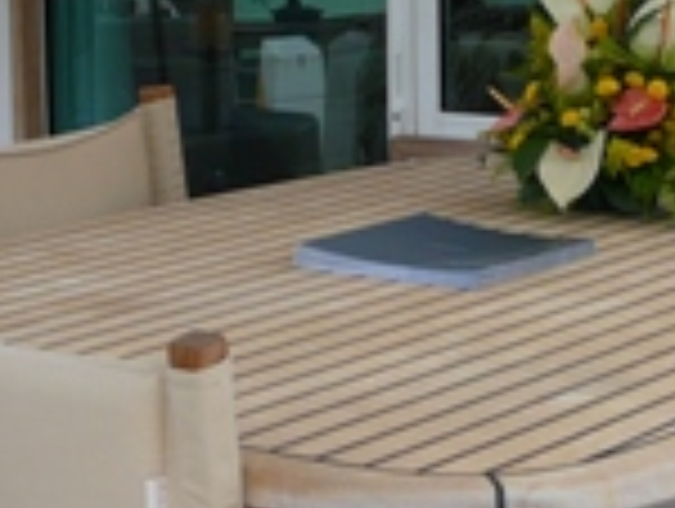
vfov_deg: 11.7
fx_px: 2461
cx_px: 472
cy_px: 83
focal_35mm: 126
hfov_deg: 15.6
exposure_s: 1/400
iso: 80
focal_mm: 6.7
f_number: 3.2
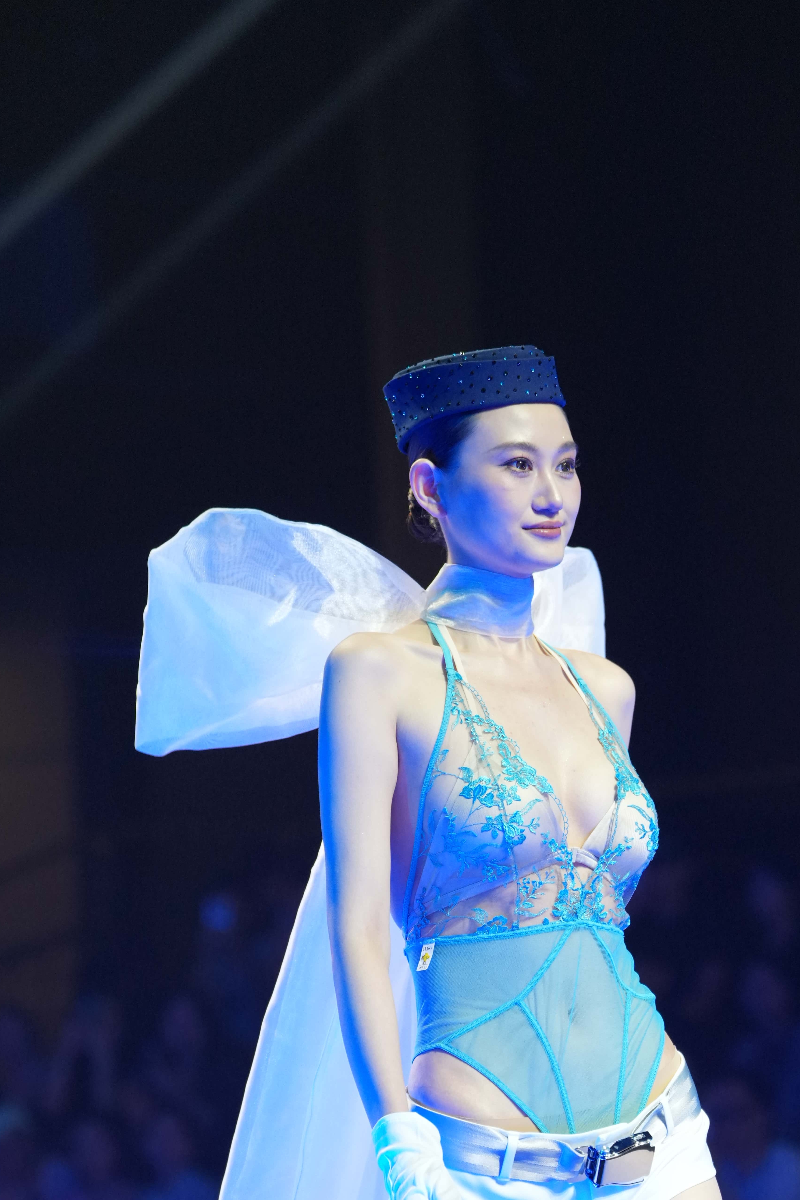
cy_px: 1101
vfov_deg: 11.0
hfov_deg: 7.4
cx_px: 476
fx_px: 6166
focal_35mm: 185
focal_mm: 100
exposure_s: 1/400
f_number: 2.8
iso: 1600
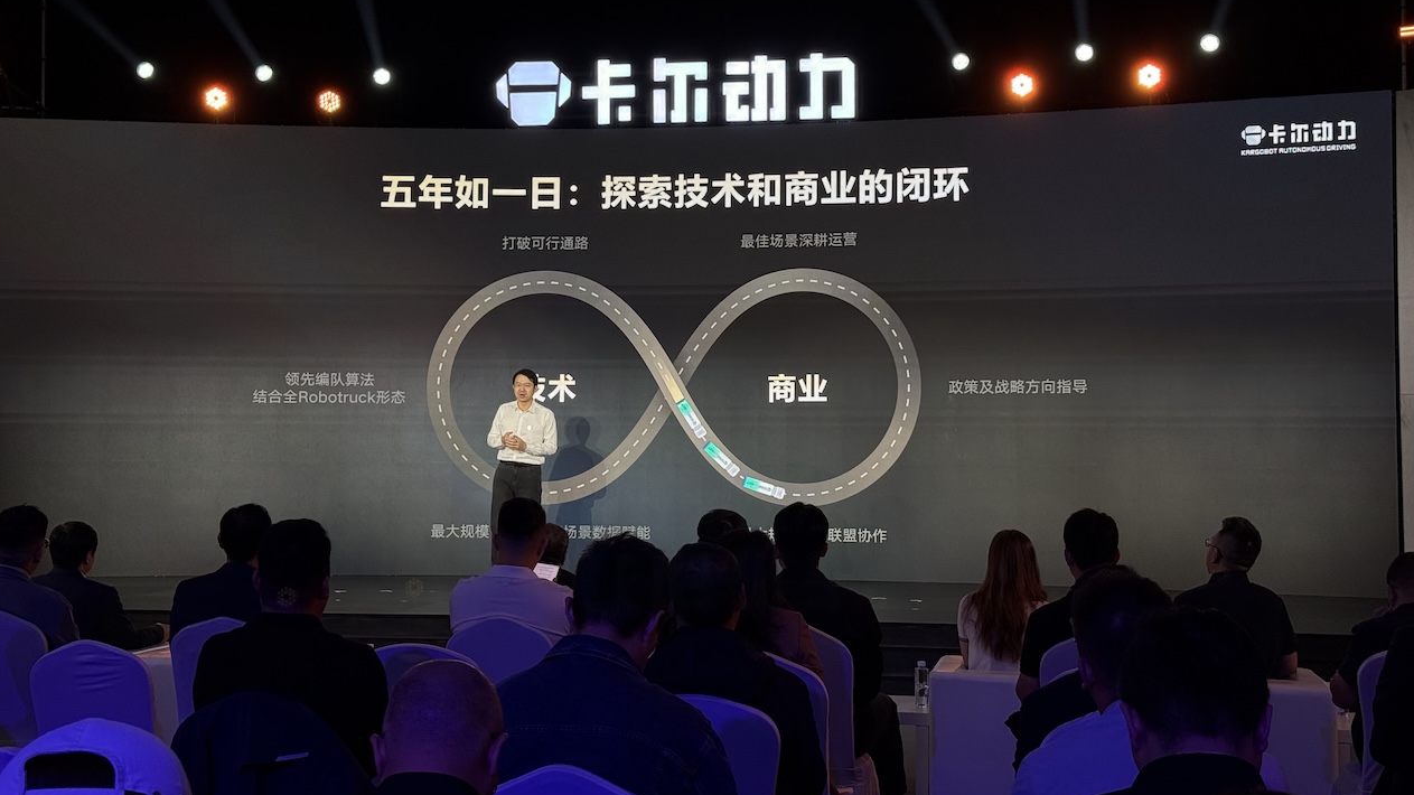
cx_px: 699
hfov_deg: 39.2
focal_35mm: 53
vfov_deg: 22.6
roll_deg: -0.1
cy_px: 309
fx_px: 1987
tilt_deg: +4.3
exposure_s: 1/121
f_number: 1.78
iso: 50
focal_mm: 6.76
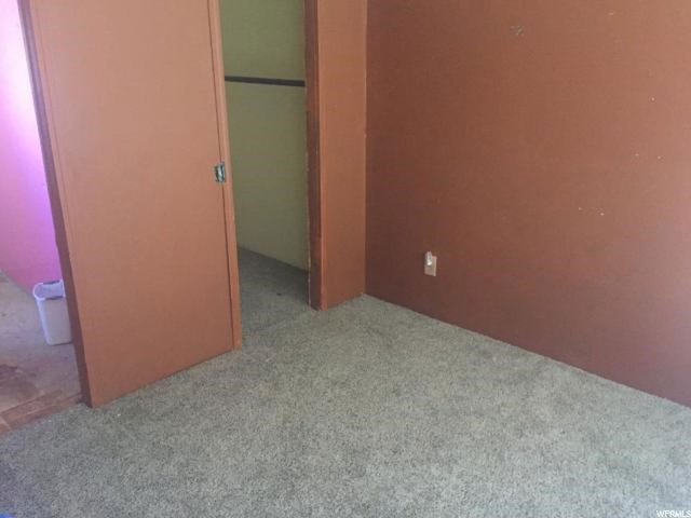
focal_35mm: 29
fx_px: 579
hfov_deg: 61.7
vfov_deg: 48.2
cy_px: 259
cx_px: 346
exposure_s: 1/15
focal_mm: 4.15
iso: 320
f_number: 2.2
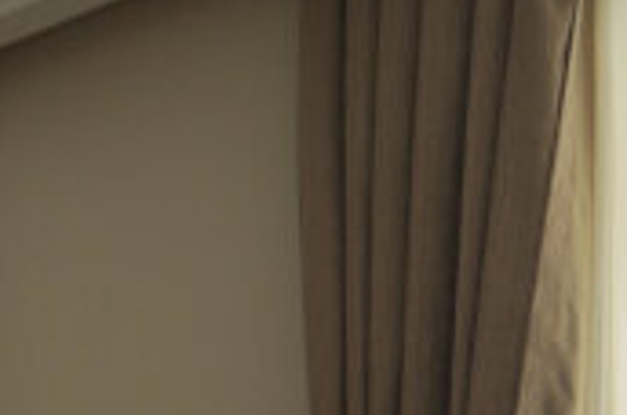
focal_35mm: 107
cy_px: 852
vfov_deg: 11.4
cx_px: -361
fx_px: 1860
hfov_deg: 17.0
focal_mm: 12
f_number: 11
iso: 100
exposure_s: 1/6
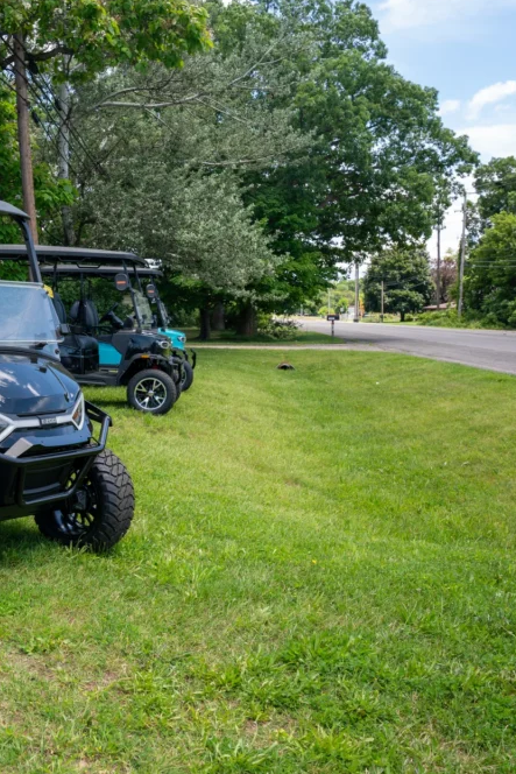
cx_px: -20
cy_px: 390
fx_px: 795
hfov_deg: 32.6
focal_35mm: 37
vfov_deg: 51.9
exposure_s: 1/100
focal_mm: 24
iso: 100
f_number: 6.3
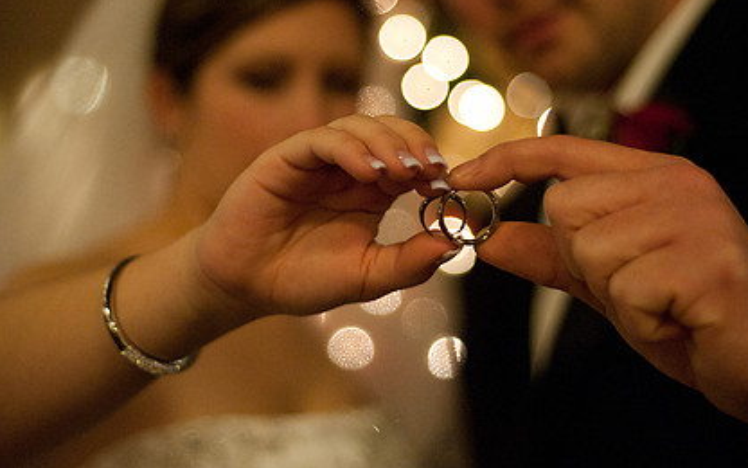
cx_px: 405
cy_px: 140
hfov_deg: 29.0
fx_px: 1447
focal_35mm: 71
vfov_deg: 18.3
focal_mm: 50
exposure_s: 1/320
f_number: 1.8
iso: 5000
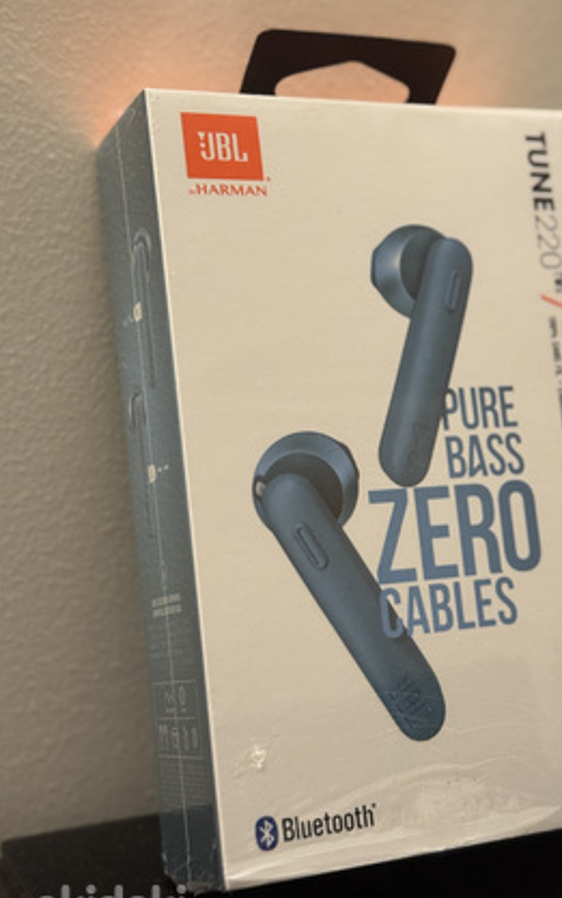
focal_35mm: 61
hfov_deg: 21.2
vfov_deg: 33.5
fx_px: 1493
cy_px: 441
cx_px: 376
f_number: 1.78
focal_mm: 6.76
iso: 250
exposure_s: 1/33
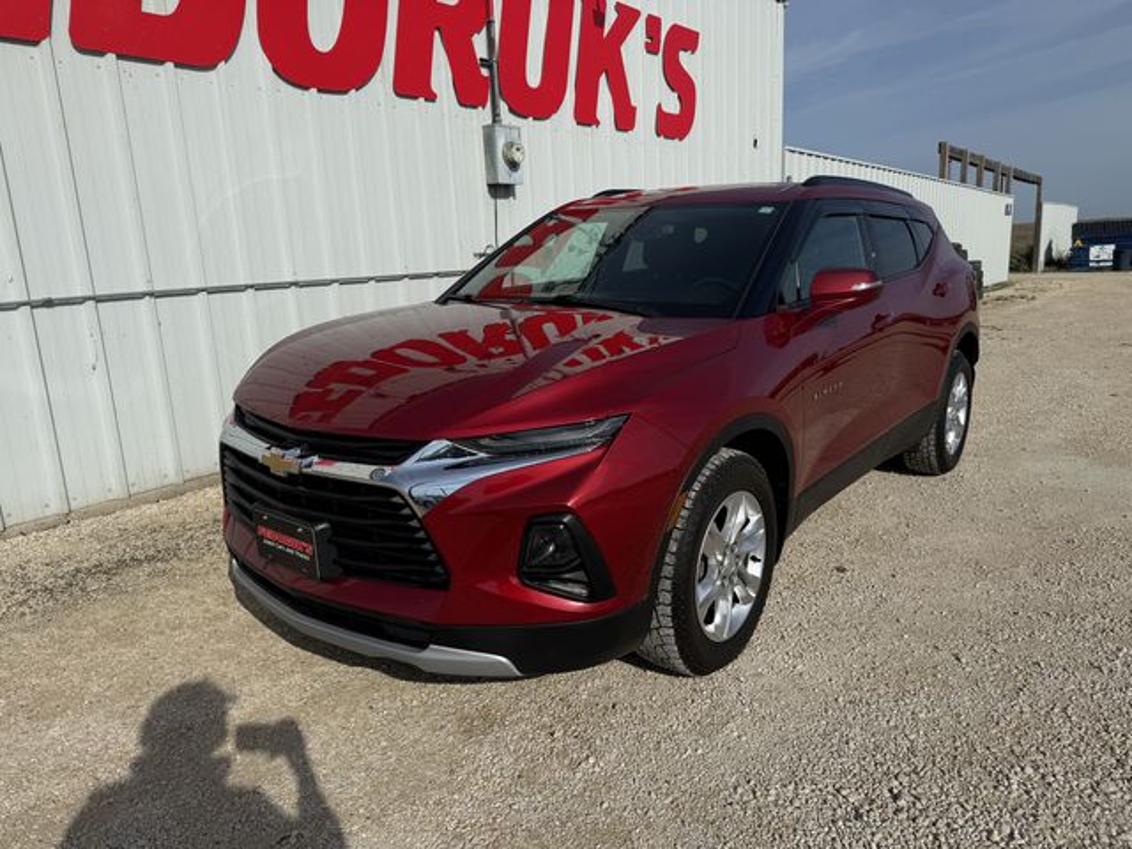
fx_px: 785
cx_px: 566
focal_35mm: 24
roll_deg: +3.1
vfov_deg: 56.8
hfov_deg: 71.6
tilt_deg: -12.3
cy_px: 424
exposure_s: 1/9091
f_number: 1.78
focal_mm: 6.76
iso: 80
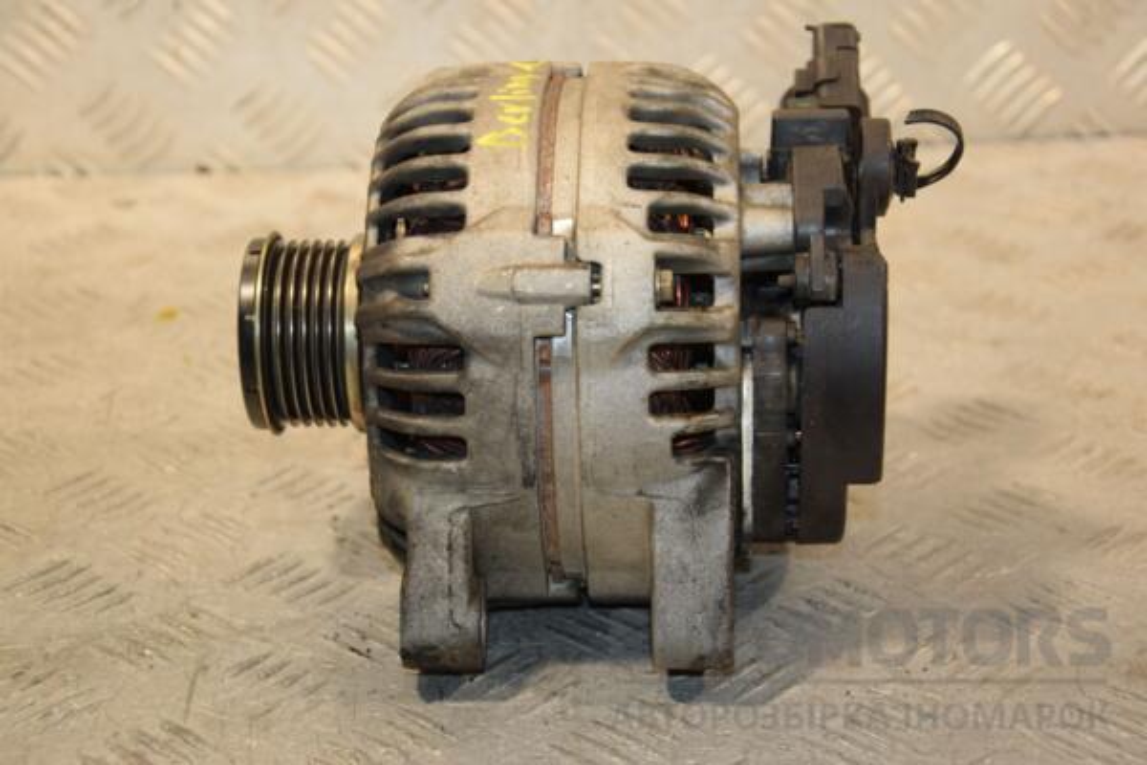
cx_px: 574
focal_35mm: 78
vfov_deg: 17.5
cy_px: 382
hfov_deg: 26.0
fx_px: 2485
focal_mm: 52
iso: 800
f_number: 5
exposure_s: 1/200
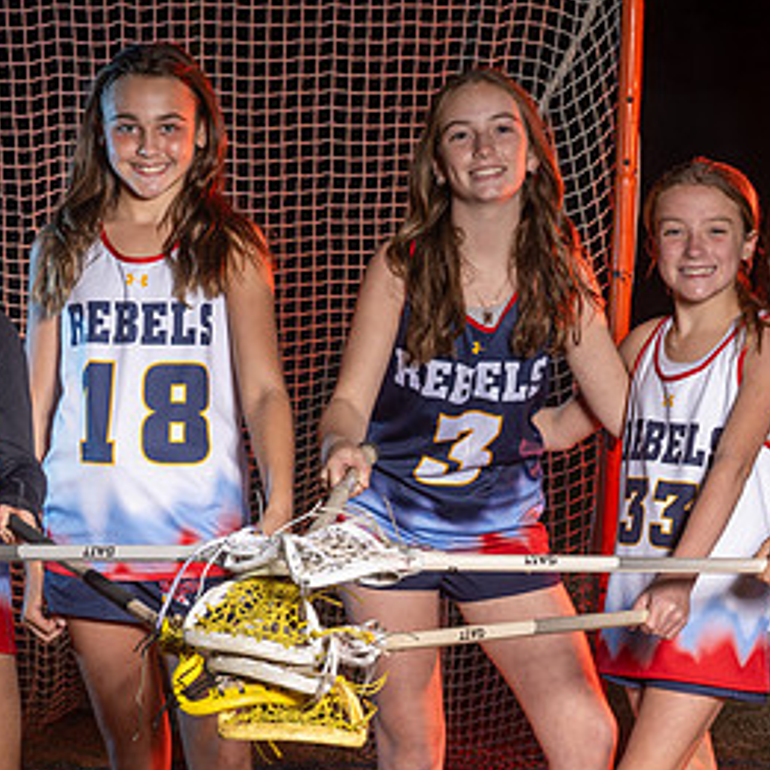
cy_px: 526
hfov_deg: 10.2
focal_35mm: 172
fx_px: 4329
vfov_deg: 10.2
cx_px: 438
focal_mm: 72
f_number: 9
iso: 64
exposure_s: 1/200
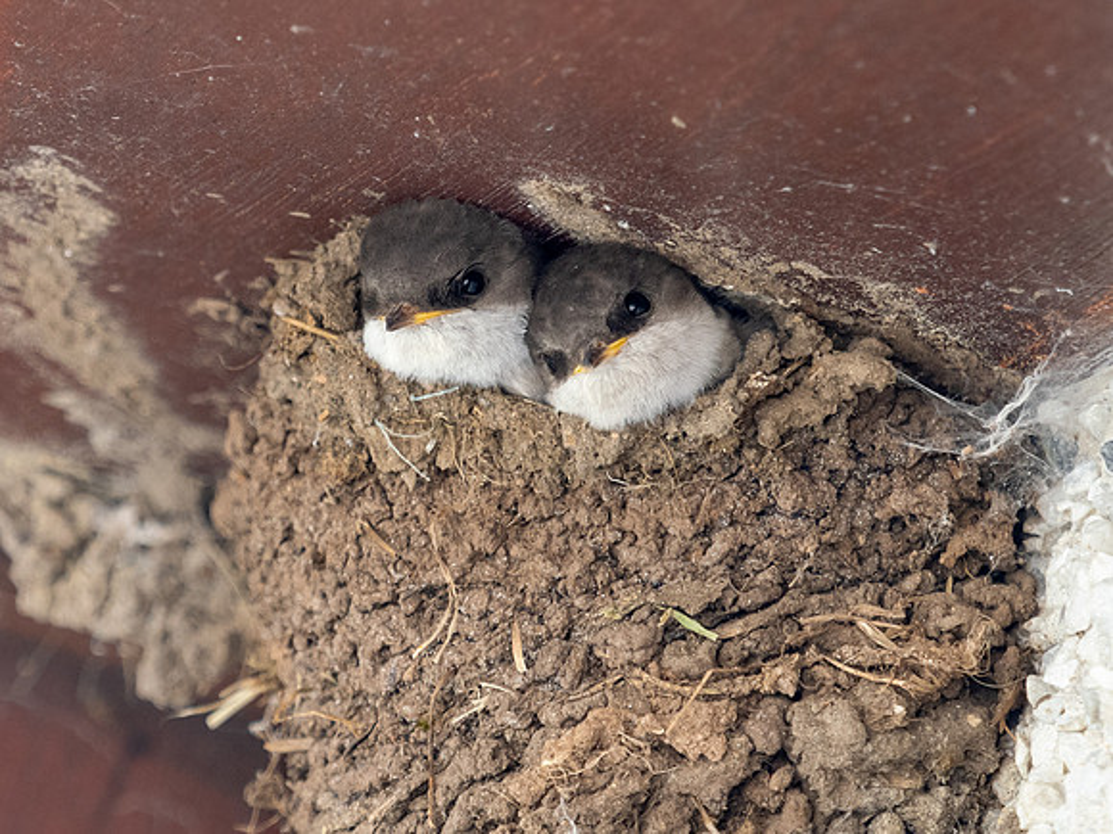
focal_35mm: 672
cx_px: 327
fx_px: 21606
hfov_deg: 3.0
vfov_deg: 2.2
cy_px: 251
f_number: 4
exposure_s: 1/400
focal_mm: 210
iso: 1000
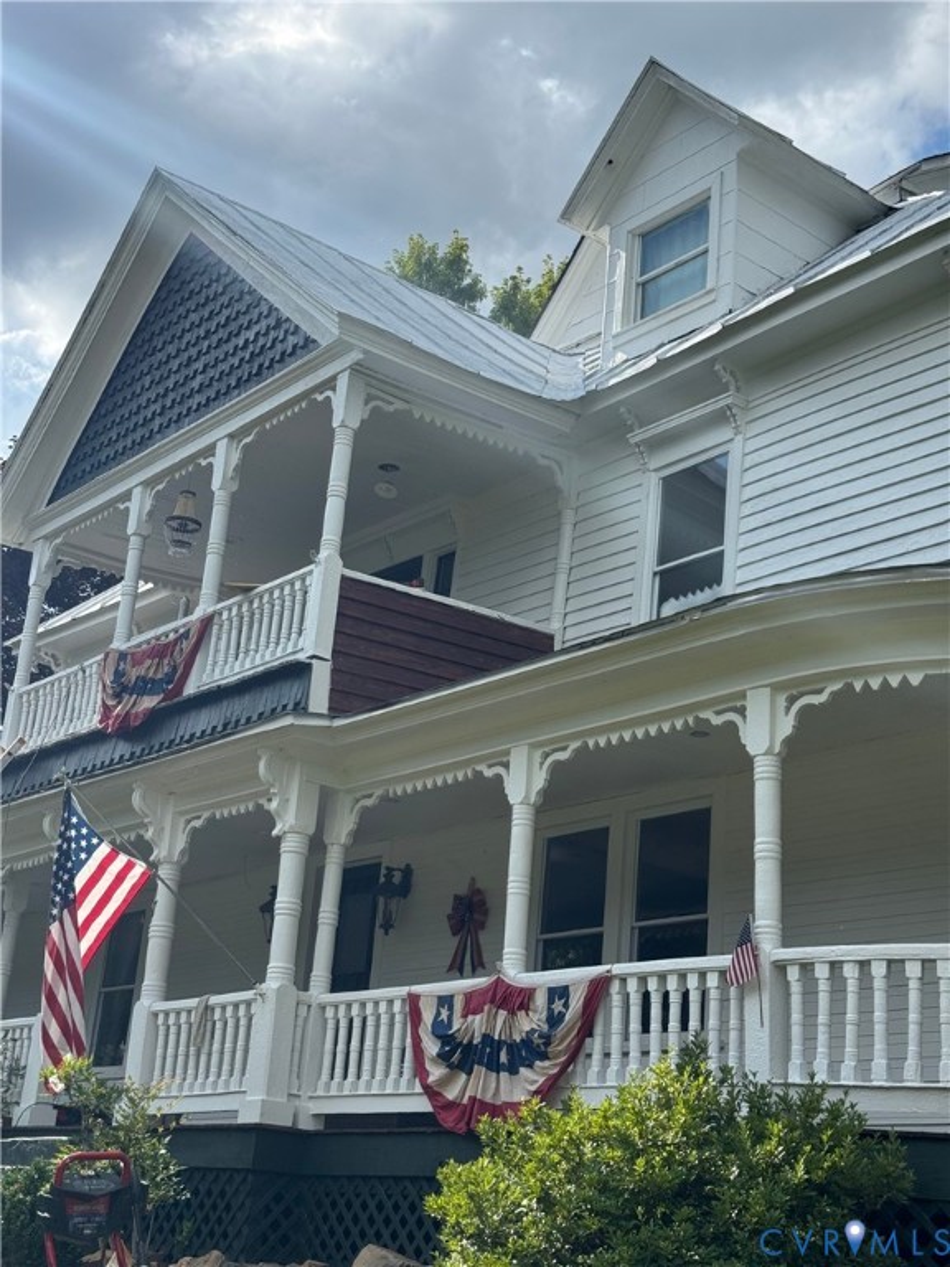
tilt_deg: +20.3
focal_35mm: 48
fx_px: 1756
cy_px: 634
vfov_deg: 39.7
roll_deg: -4.6
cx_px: 475
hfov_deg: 30.3
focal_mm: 6.76
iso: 64
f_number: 1.78
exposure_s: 1/4310
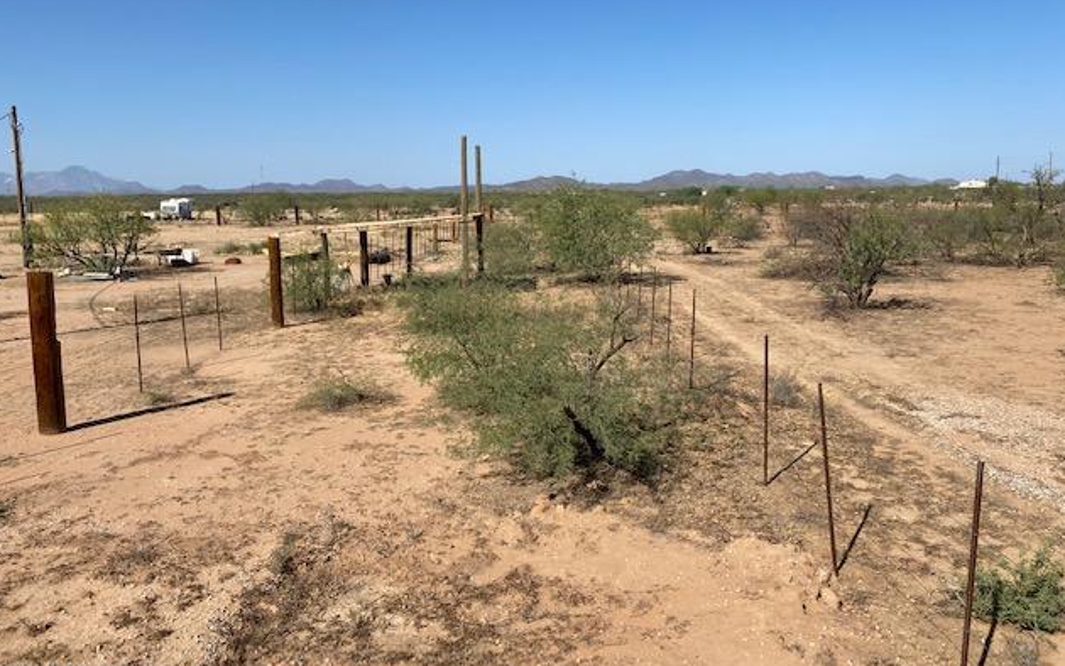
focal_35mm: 28
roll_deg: -0.6
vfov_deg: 44.5
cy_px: 304
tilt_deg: -6.9
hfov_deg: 66.5
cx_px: 531
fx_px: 813
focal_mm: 4.25
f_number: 1.8
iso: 32
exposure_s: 1/3984
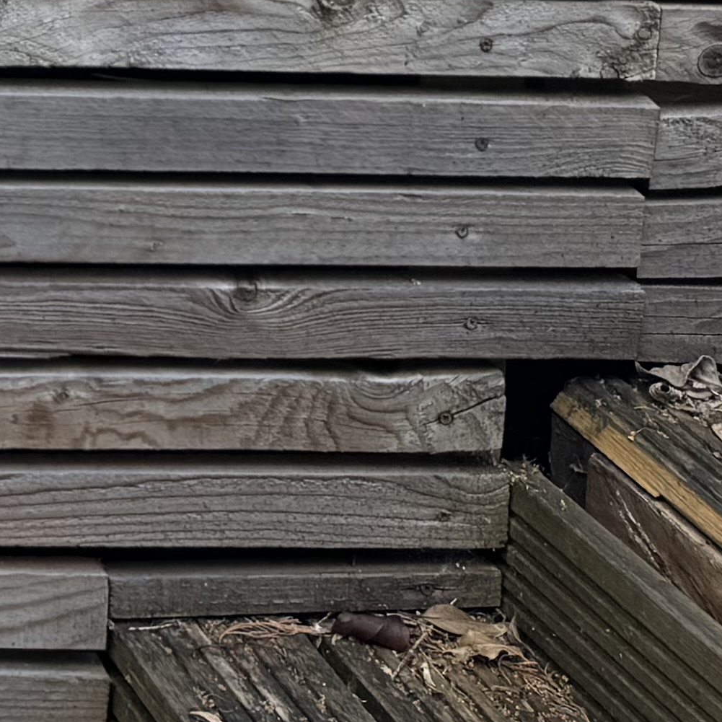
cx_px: -872
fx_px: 2855
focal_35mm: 121
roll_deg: -1.0
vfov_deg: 12.5
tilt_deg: -4.0
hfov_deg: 12.2
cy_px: -778
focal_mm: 6.76
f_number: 1.78
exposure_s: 1/1094
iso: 80
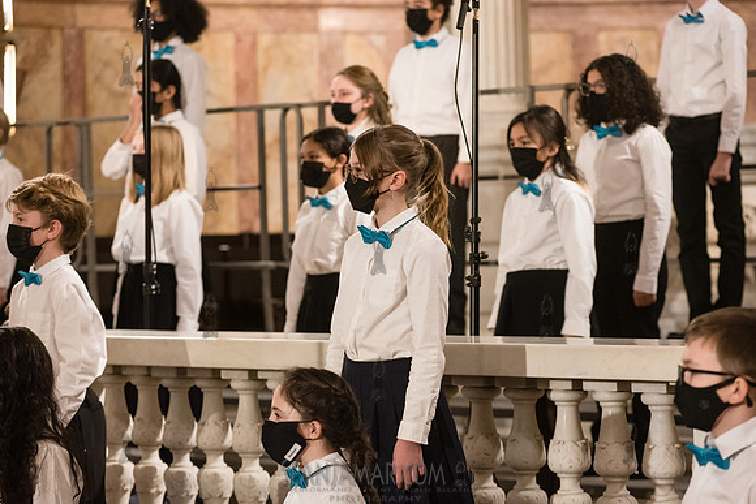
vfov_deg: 12.2
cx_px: 378
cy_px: 252
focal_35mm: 112
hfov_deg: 18.3
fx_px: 2352
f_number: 5
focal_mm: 112
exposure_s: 1/125
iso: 4000
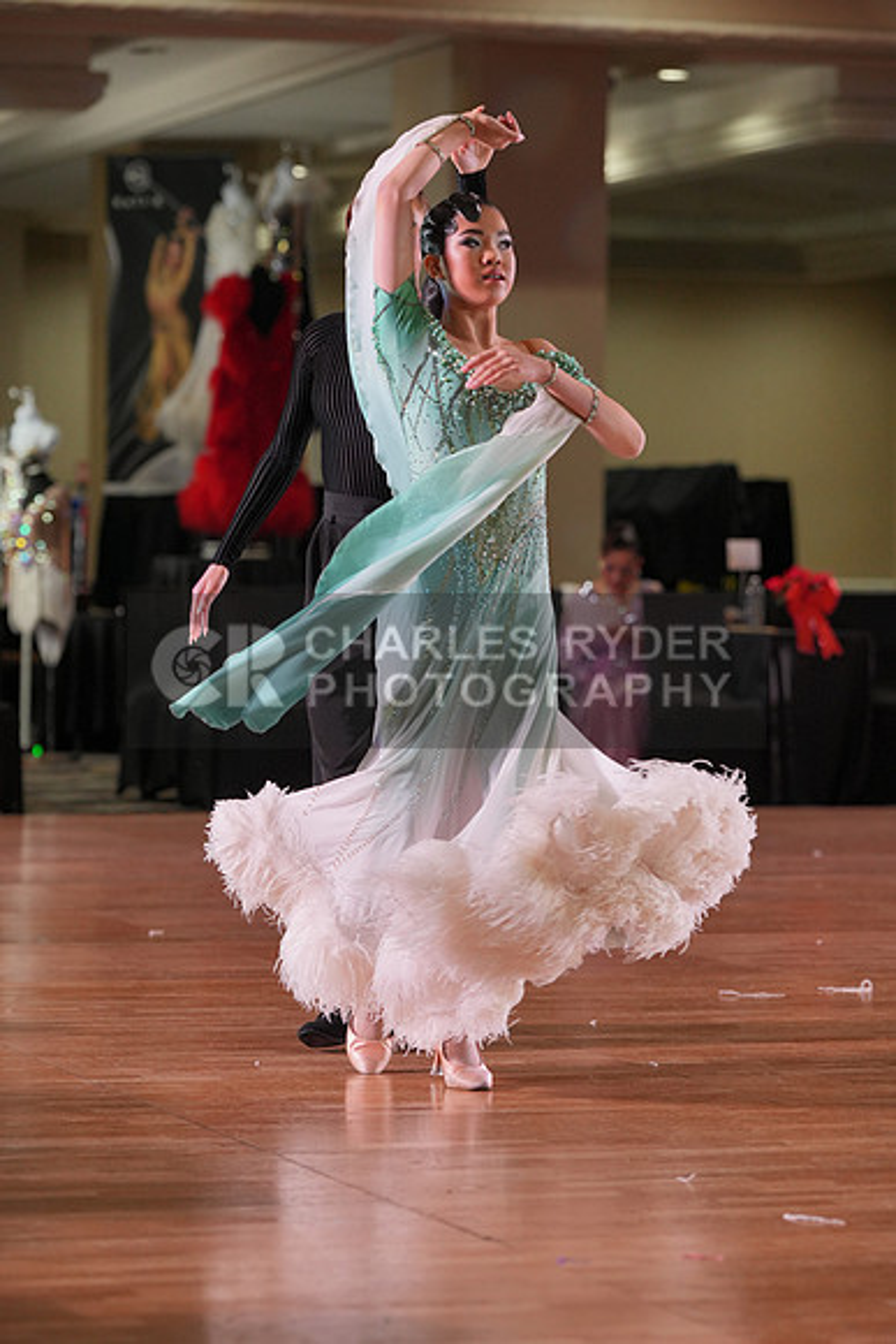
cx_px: 448
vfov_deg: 15.9
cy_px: 672
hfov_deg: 10.6
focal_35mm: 129
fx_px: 4813
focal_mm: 129
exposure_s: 1/400
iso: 1600
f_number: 4
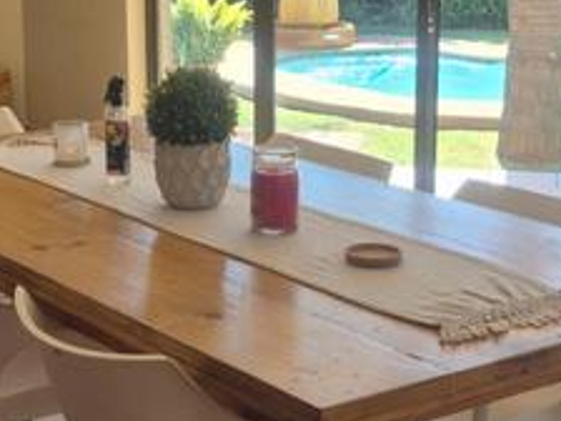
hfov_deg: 23.8
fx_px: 1329
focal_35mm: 82
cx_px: 238
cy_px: 143
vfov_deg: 17.9
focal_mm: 5.4
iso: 25
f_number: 1.8
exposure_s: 1/194
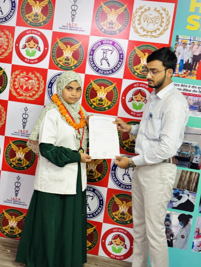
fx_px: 403
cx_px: 100
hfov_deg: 28.0
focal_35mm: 52
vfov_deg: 36.8
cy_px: 134
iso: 200
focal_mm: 5.96
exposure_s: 1/33
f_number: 1.6
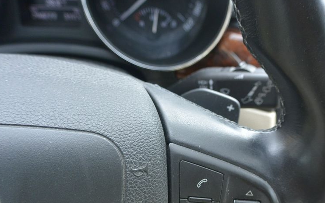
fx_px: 337
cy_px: 145
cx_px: 205
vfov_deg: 33.1
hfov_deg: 50.9
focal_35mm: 38
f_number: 3.5
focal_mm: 10
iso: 200
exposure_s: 1/125
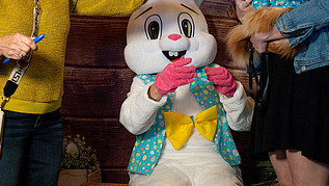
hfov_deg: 31.4
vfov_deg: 17.7
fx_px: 585
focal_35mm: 67
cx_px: 145
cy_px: 8
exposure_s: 1/500
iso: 8000
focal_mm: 35
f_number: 4.5
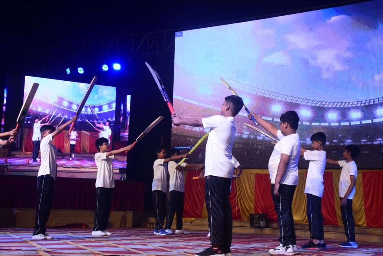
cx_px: 192
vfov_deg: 27.0
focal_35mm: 50
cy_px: 128
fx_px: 532
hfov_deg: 39.6
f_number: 8
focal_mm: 50
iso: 1600
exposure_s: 1/160
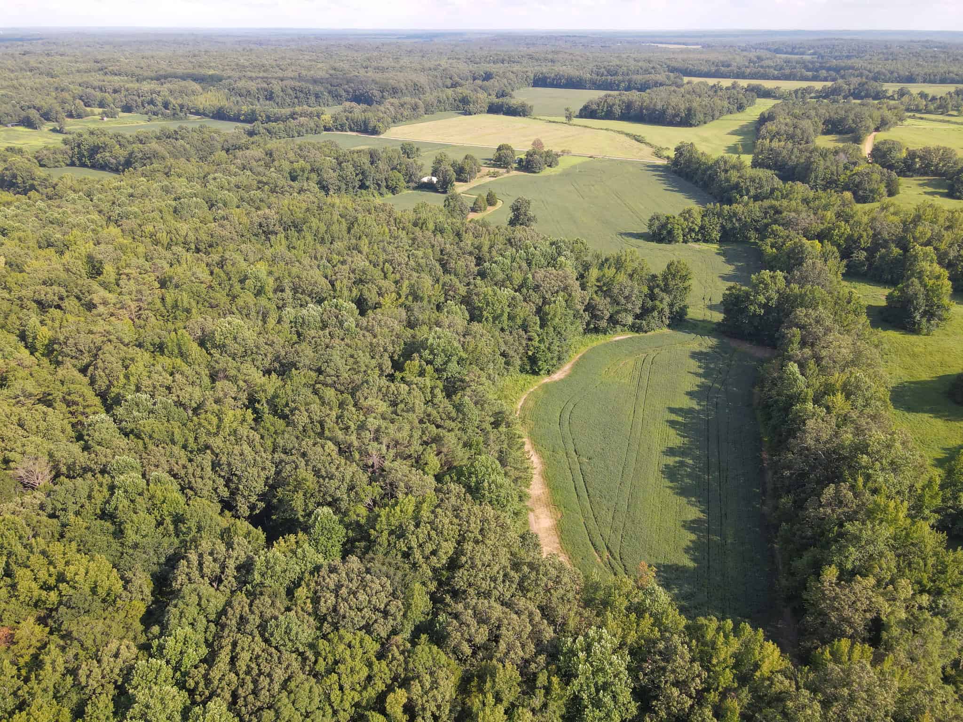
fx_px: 668
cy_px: 361
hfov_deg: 71.6
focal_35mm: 24
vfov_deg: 56.8
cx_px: 482
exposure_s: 1/15
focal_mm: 4.5
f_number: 2.8
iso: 100
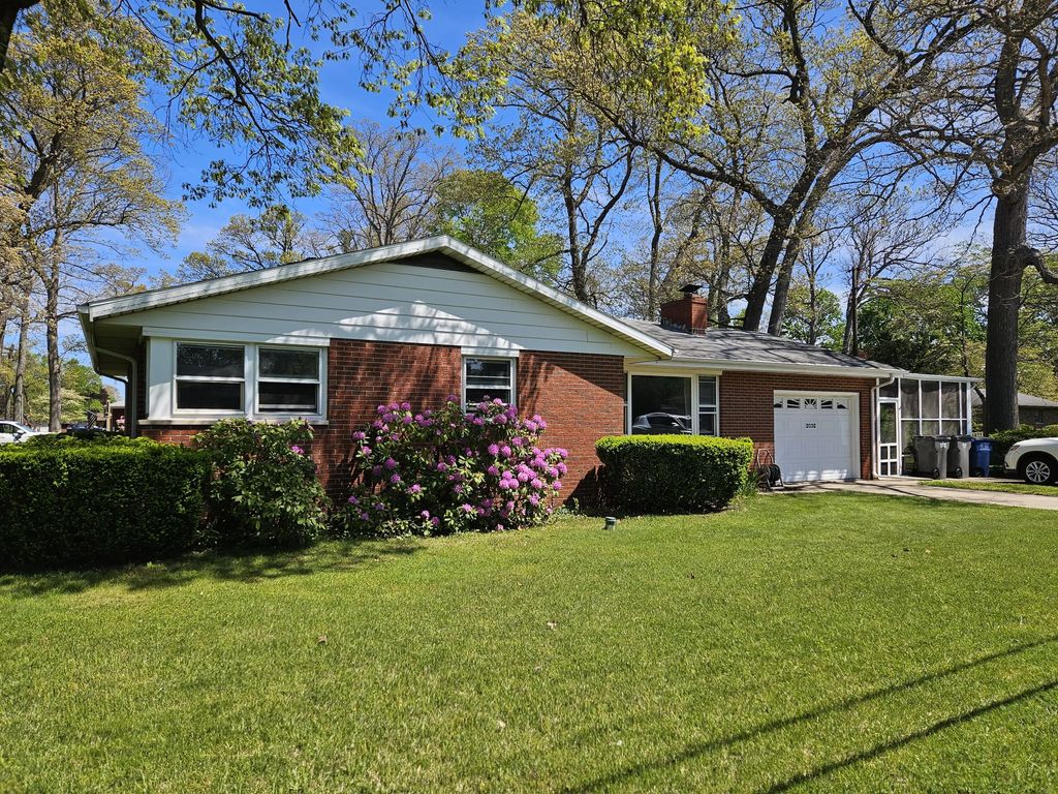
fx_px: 703
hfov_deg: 73.9
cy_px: 397
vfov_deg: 58.9
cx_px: 529
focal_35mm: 23
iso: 25
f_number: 1.8
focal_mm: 5.4
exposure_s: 1/1497
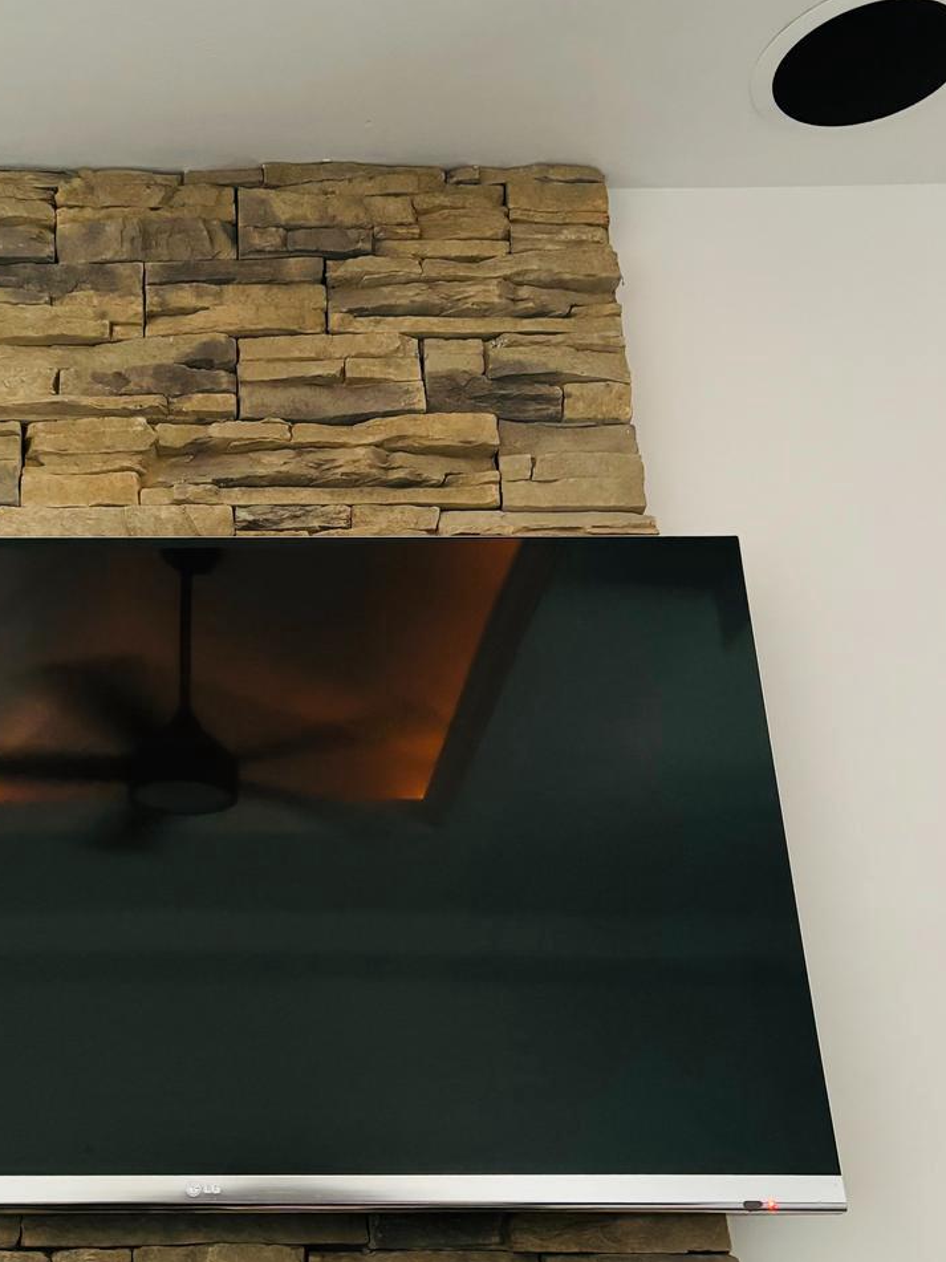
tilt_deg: +21.9
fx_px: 1531
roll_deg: -0.2
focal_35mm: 42
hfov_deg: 33.4
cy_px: 632
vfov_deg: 44.8
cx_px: 195
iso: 800
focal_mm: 5.96
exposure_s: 1/30
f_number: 1.6
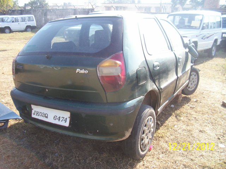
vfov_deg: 41.8
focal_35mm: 34
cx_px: 113
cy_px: 84
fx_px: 222
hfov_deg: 54.0
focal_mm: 5.6
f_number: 2.7
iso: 80
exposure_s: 1/303
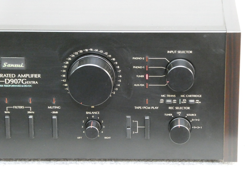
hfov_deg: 13.8
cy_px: 94
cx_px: 126
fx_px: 1037
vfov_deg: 10.4
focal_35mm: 143
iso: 1600
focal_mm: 25.6
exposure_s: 1/8
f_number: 5.4
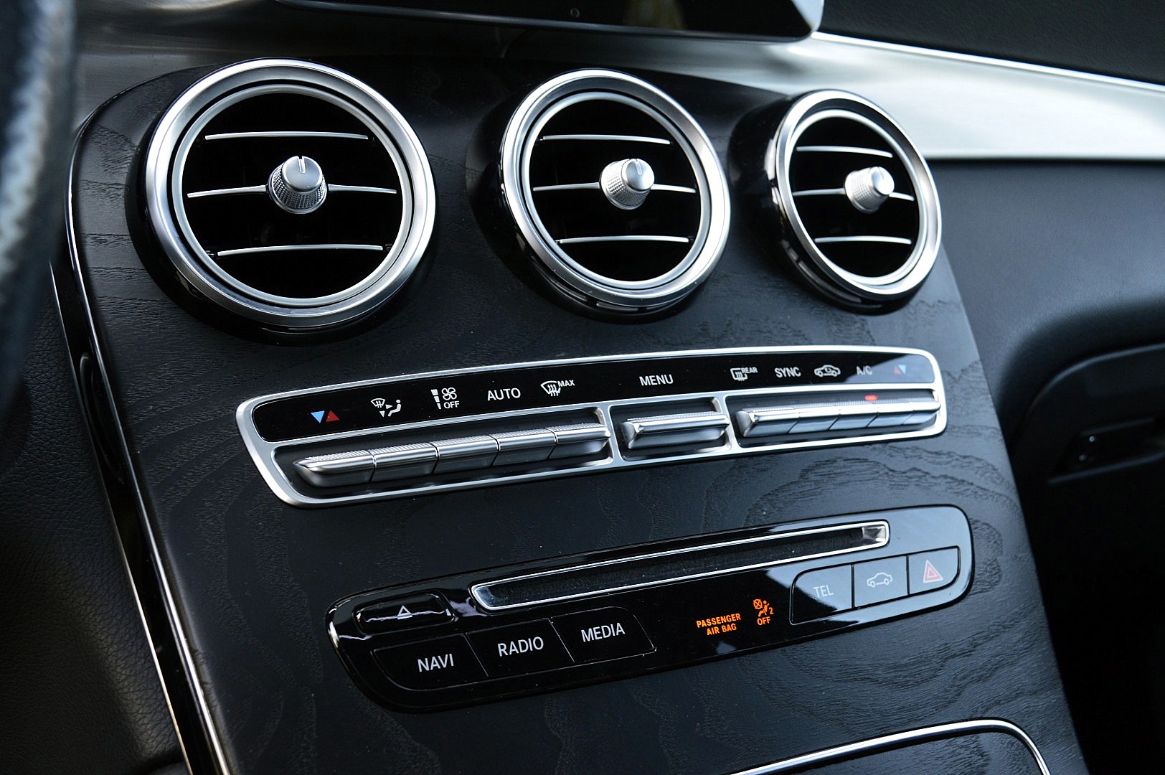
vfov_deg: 36.8
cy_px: 388
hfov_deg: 53.2
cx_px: 582
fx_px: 1164
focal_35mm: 36
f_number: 6.3
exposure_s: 1/60
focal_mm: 24
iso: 800
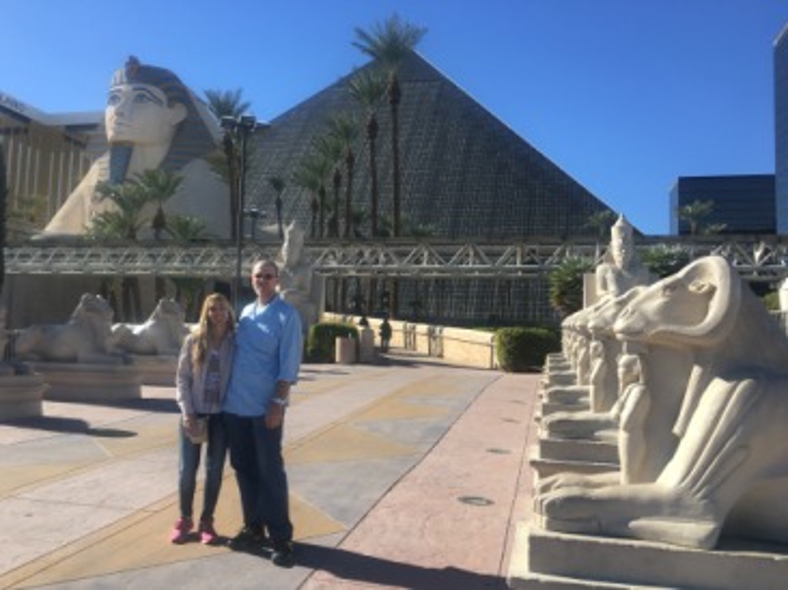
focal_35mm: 29
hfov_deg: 61.7
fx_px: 660
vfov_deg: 48.2
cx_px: 394
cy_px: 295
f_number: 2.2
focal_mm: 4.15
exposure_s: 1/1083
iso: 25
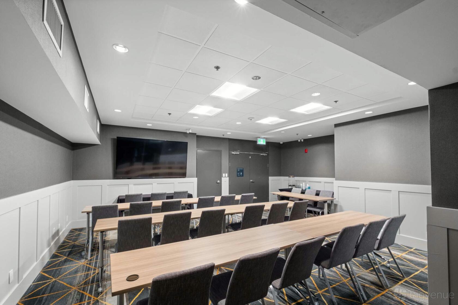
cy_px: 152
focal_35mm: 15
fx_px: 191
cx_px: 229
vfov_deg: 77.3
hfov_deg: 100.4
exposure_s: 1/2
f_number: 11
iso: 500
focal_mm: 10
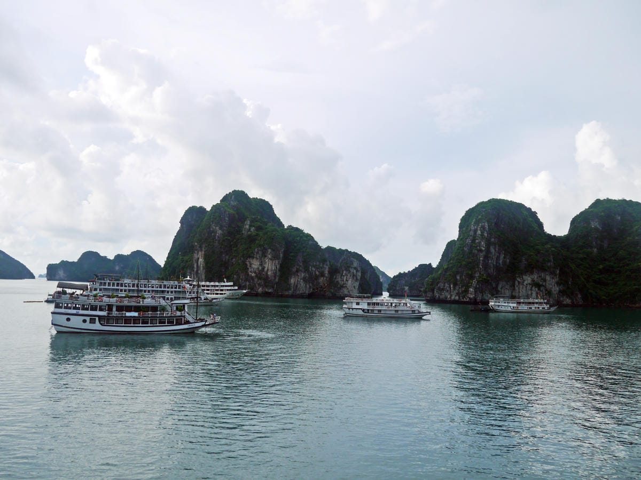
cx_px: 320
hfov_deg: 63.4
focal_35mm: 28
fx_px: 518
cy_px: 240
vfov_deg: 49.7
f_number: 6.3
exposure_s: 1/400
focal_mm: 14
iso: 160
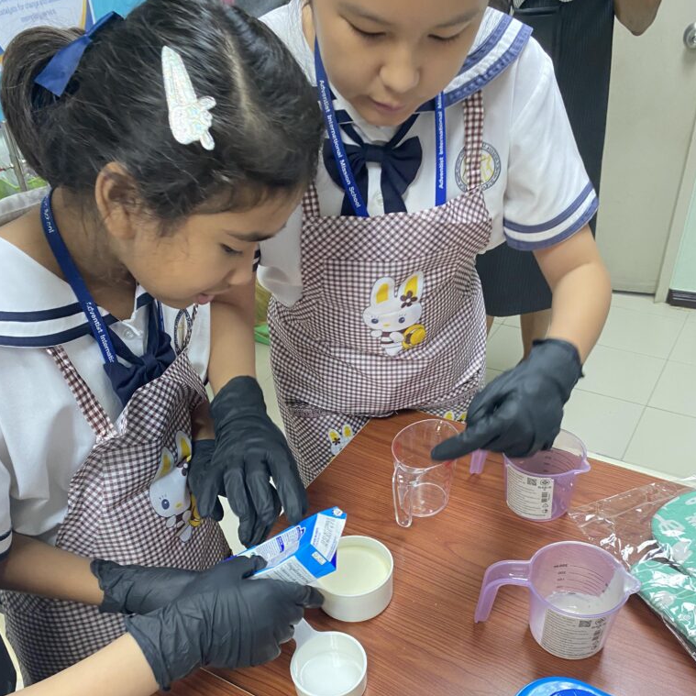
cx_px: 347
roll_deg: +6.0
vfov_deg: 51.6
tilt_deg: -39.1
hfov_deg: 52.5
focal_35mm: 31
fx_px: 705
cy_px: 462
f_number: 1.8
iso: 160
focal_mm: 4.25
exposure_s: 1/50
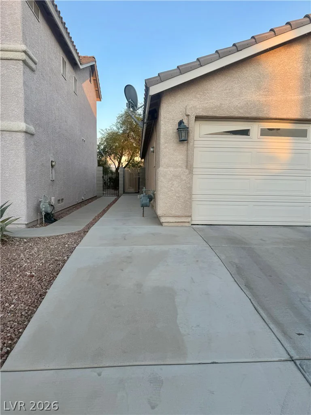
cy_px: 208
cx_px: 156
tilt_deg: -6.7
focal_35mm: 24
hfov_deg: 56.8
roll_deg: -1.1
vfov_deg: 71.6
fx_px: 287
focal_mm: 6.76
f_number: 1.78
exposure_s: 1/563
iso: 80
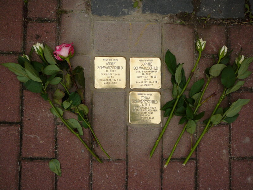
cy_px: 95
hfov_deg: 52.6
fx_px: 256
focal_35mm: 35
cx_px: 126
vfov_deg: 40.7
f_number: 2.8
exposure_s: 1/200
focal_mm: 5.2
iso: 80
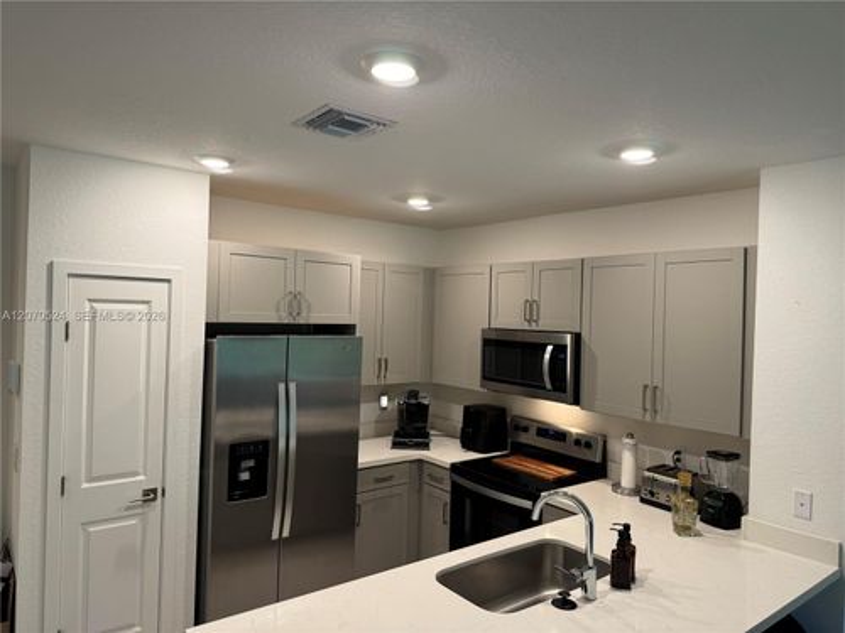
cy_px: 316
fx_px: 586
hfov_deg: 71.6
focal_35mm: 24
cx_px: 422
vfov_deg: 56.8
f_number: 1.78
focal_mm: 6.76
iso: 100
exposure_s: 1/60
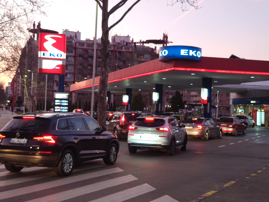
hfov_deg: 58.4
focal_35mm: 31
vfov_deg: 45.4
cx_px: 134
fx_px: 241
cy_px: 101
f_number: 2.2
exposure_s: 1/50
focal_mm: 6.22
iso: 616
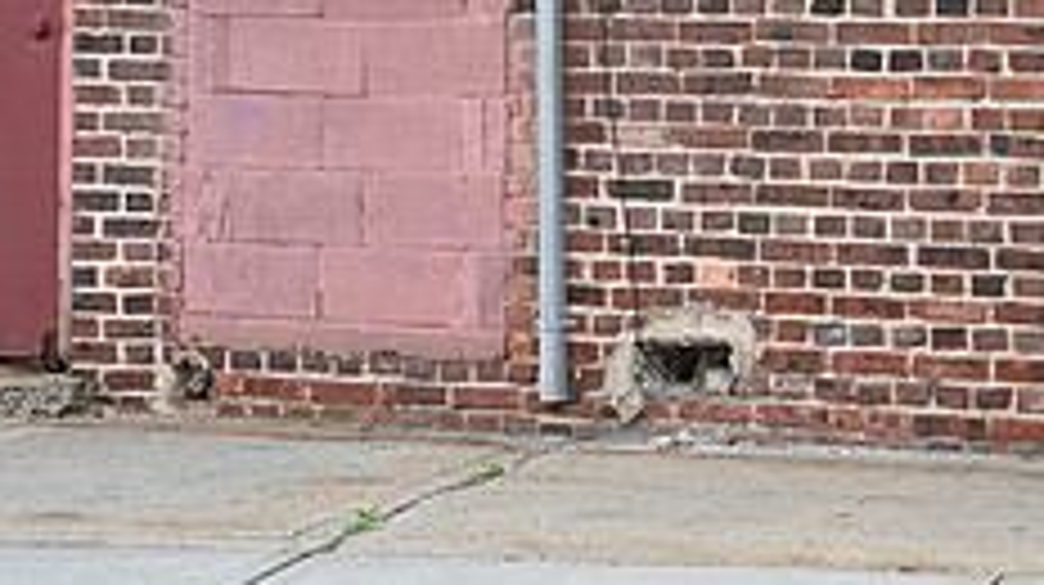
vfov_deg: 11.2
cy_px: -182
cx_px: 1017
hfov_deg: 19.8
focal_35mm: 105
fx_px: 2904
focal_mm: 40
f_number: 3.2
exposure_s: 1/160
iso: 250
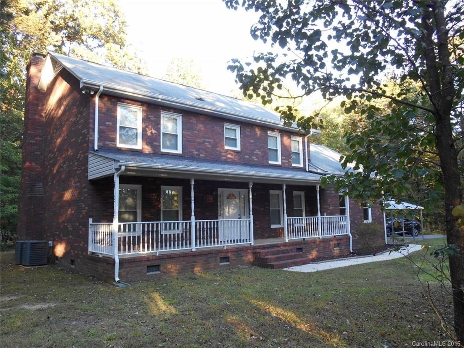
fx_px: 349
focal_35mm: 26
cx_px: 232
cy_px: 174
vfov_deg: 53.1
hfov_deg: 67.3
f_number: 3.4
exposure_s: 1/30
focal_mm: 4.7
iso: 125
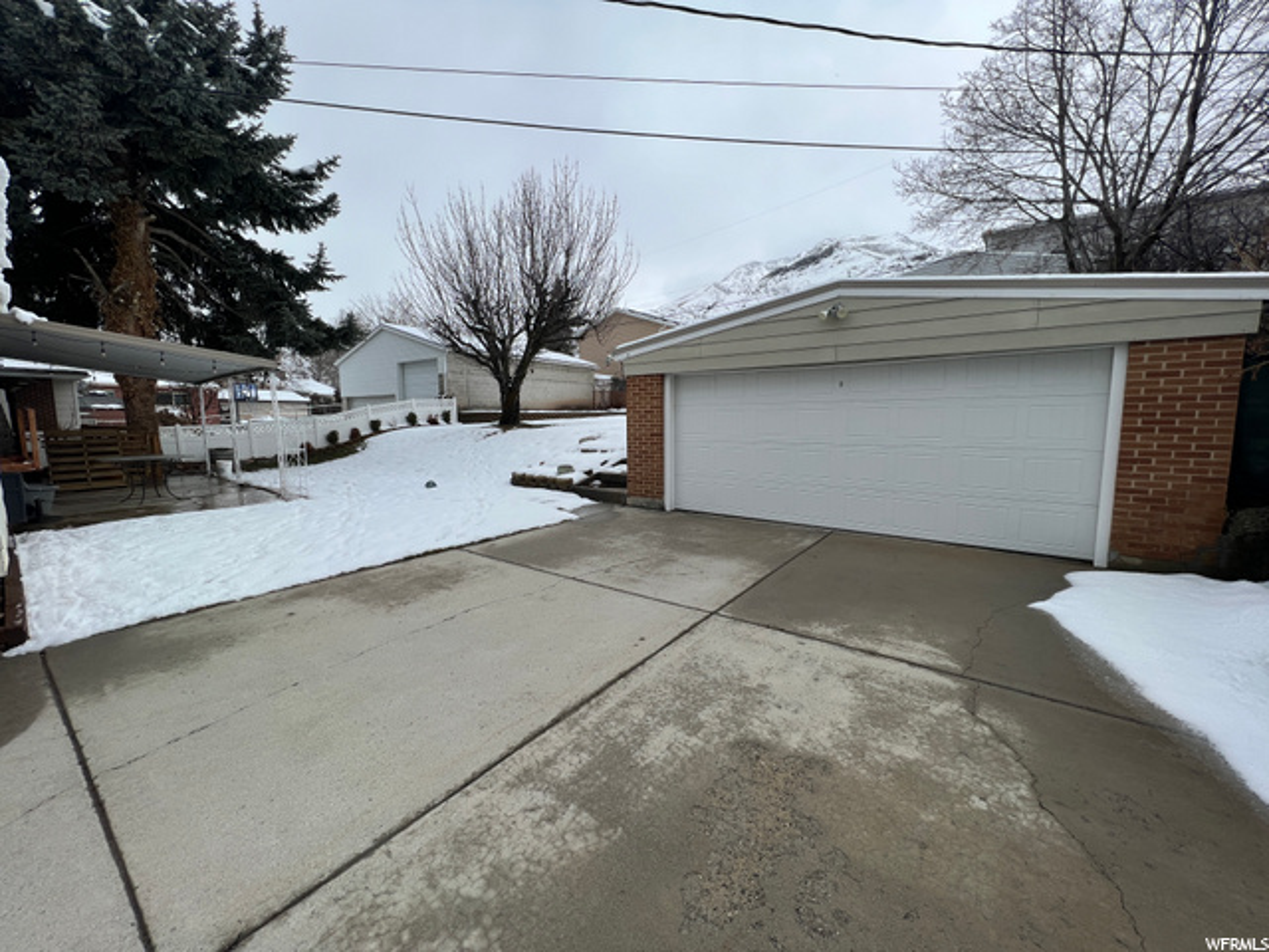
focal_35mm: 13
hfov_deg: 106.2
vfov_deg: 89.9
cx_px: 634
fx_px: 477
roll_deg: +0.1
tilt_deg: -6.5
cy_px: 476
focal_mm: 1.57
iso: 32
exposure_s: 1/1309
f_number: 1.8
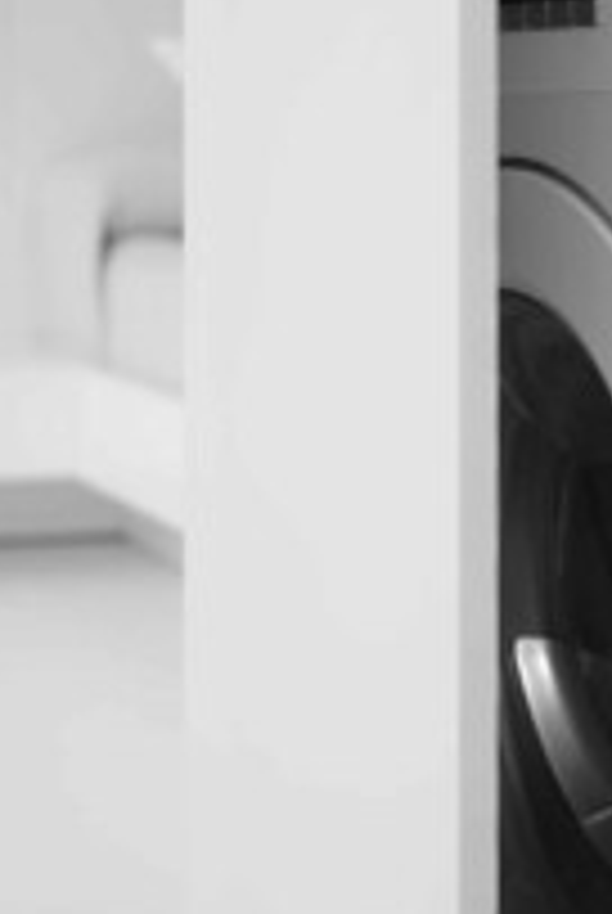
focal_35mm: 97
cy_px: 367
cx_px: 436
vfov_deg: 21.0
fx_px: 2465
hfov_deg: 14.1
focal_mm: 51
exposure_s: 1/60
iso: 160
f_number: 4.5
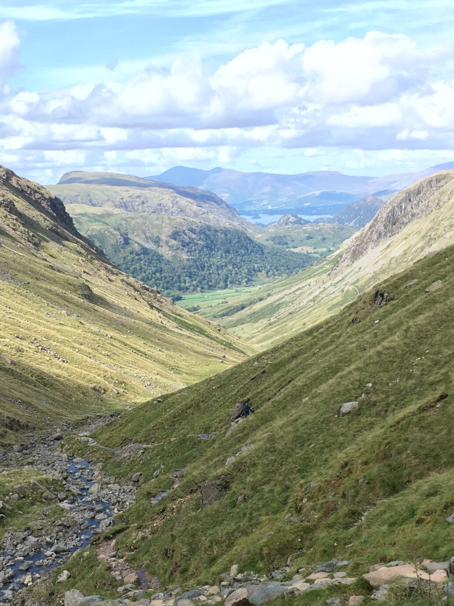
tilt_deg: -9.6
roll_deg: +1.4
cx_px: 169
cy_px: 351
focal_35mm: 54
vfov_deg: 35.5
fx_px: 944
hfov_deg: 26.9
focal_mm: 4.15
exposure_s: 1/373
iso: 25
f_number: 2.2
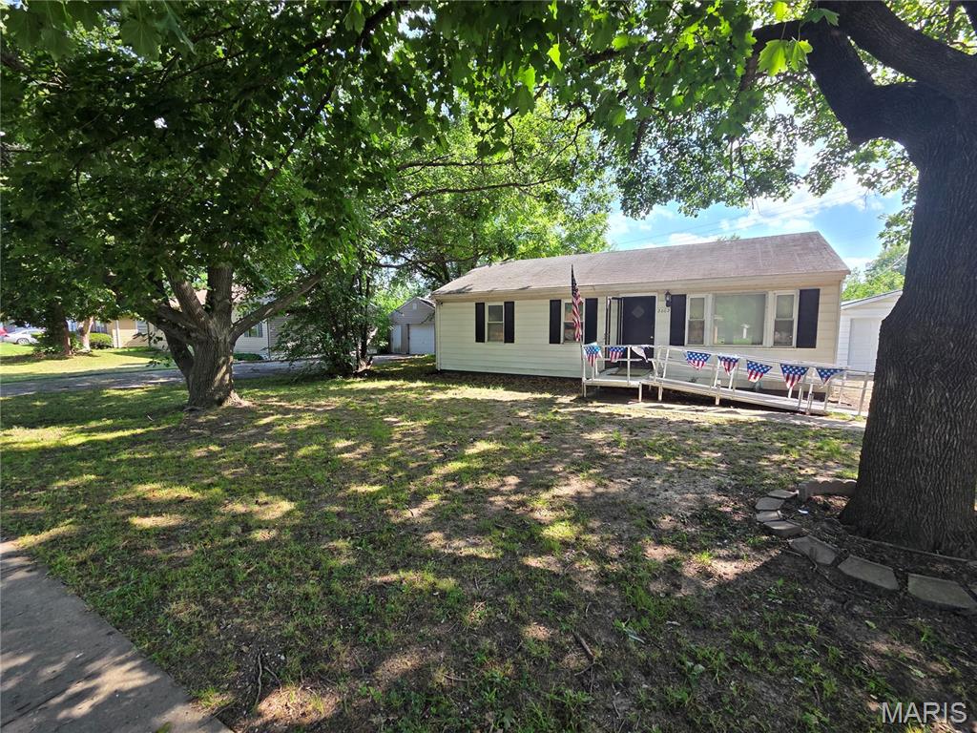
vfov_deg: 89.9
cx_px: 488
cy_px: 366
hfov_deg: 106.2
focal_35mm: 13
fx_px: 367
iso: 50
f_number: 2.2
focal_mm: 2.2
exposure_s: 1/320
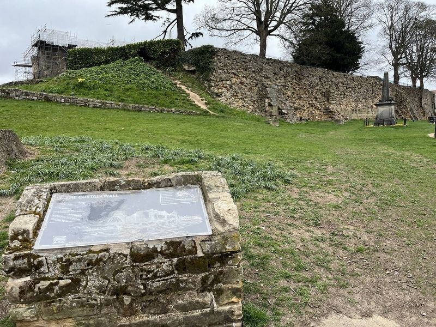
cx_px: 218
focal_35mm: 26
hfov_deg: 67.3
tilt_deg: -7.4
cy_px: 164
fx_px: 327
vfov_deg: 53.1
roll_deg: +3.2
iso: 50
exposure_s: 1/928
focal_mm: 5.1
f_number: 1.6
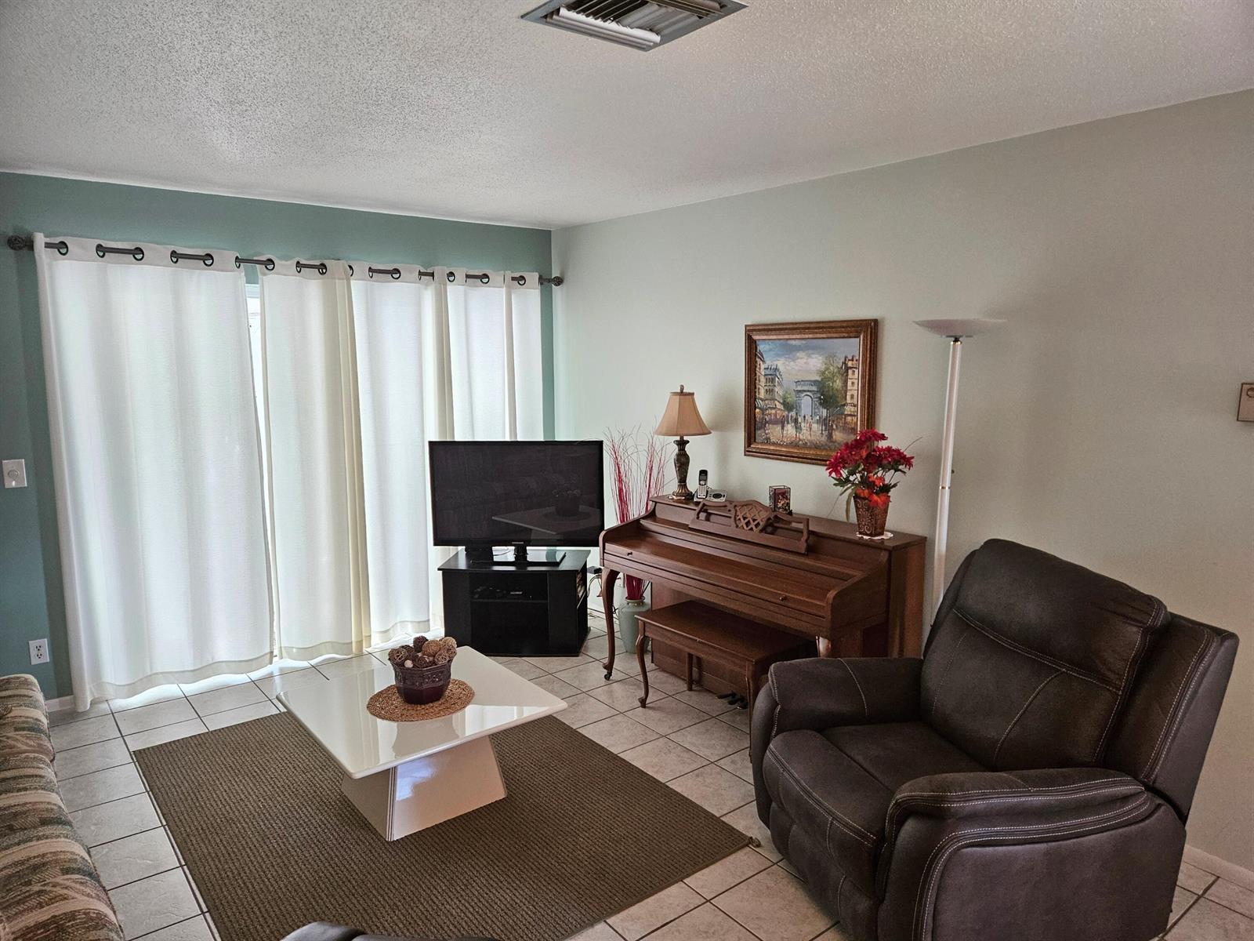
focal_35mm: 23
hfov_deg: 73.9
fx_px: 833
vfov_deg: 58.9
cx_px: 627
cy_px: 470
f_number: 1.8
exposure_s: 1/120
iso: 160
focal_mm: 5.4
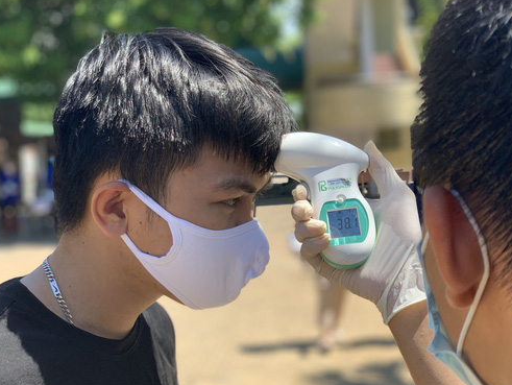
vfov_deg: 23.7
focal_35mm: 62
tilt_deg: -3.0
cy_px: 224
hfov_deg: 31.2
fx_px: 918
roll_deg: +3.2
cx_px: 282
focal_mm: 6
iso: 16
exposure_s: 1/539
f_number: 2.4
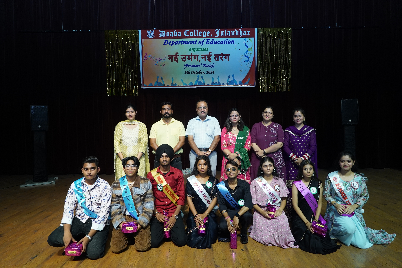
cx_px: 201
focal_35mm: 24
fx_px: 268
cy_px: 134
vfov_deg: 53.2
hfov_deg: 73.7
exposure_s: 1/160
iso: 1600
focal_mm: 24
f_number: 5
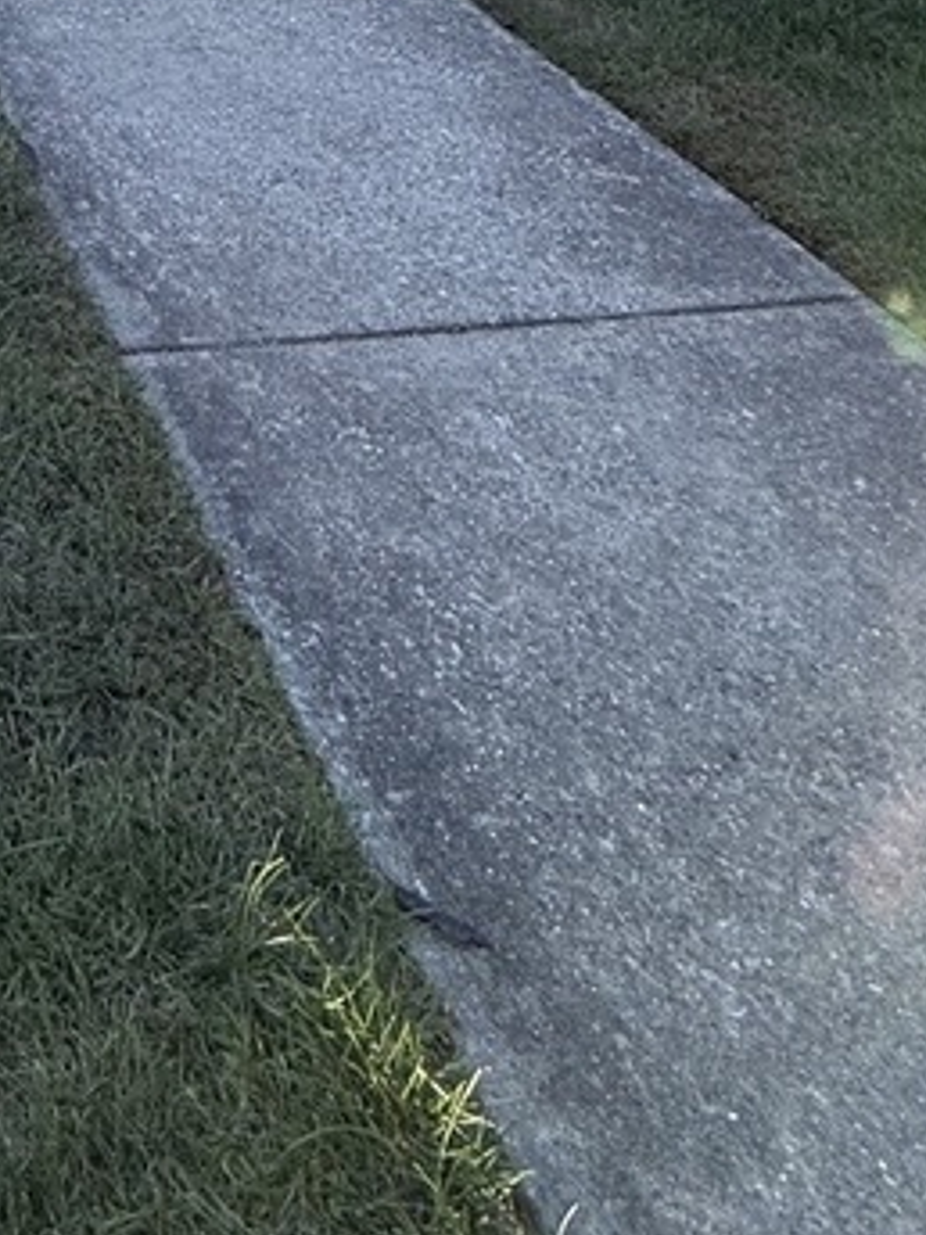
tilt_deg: -4.6
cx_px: -215
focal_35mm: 44
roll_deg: -2.5
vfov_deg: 29.8
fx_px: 1569
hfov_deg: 28.2
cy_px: -524
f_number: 2.2
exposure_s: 1/564
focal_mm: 2.22
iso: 64
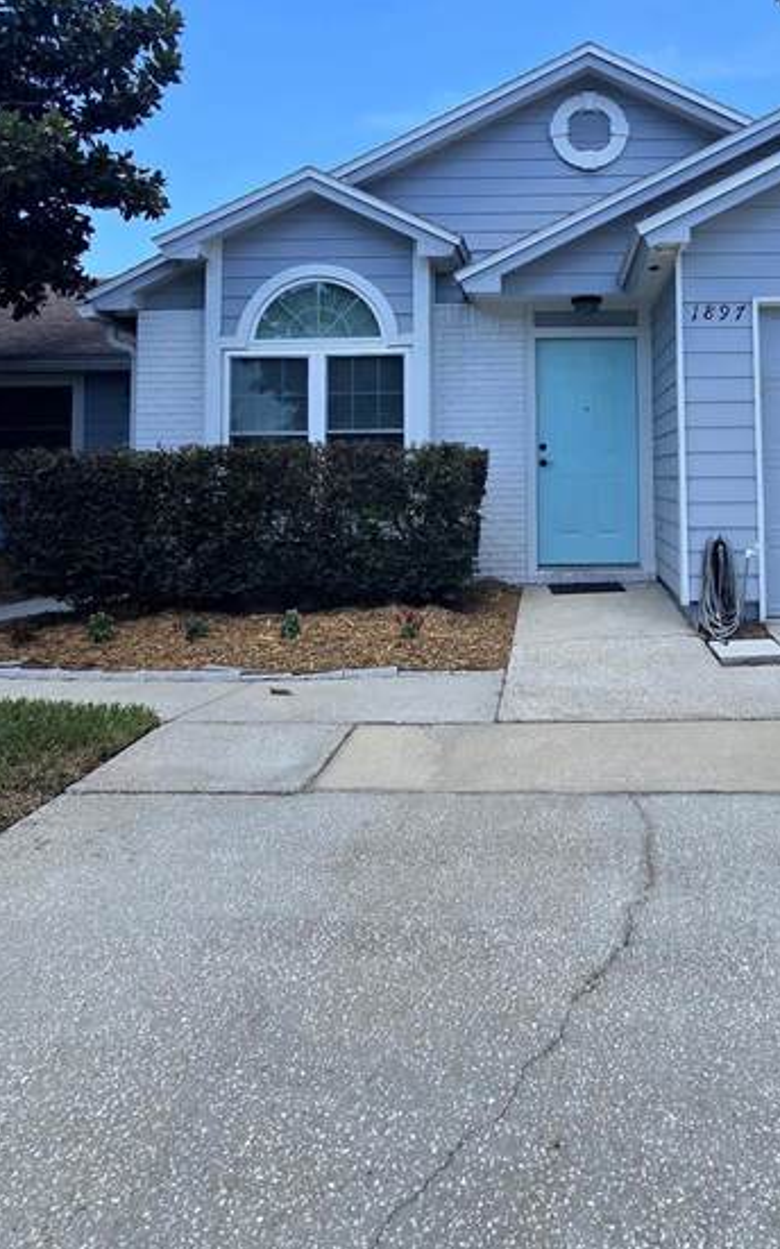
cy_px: 431
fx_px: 817
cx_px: 553
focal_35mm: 24
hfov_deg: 49.6
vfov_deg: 72.9
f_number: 2.2
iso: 50
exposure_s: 1/1429
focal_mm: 2.2
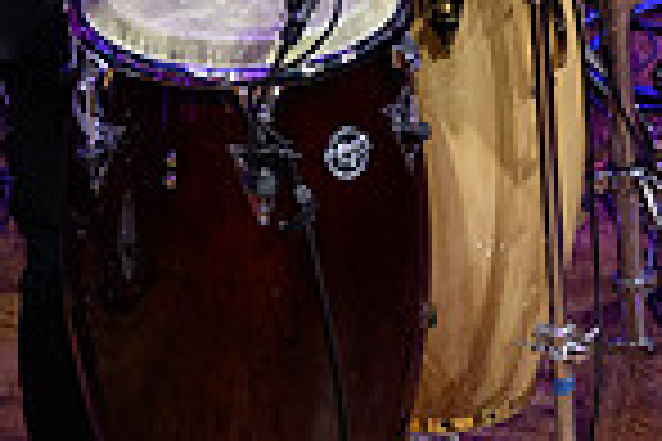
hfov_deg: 3.7
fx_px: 10131
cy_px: -376
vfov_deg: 2.5
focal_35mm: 551
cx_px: 81
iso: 5000
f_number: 6.3
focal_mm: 140
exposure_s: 1/500
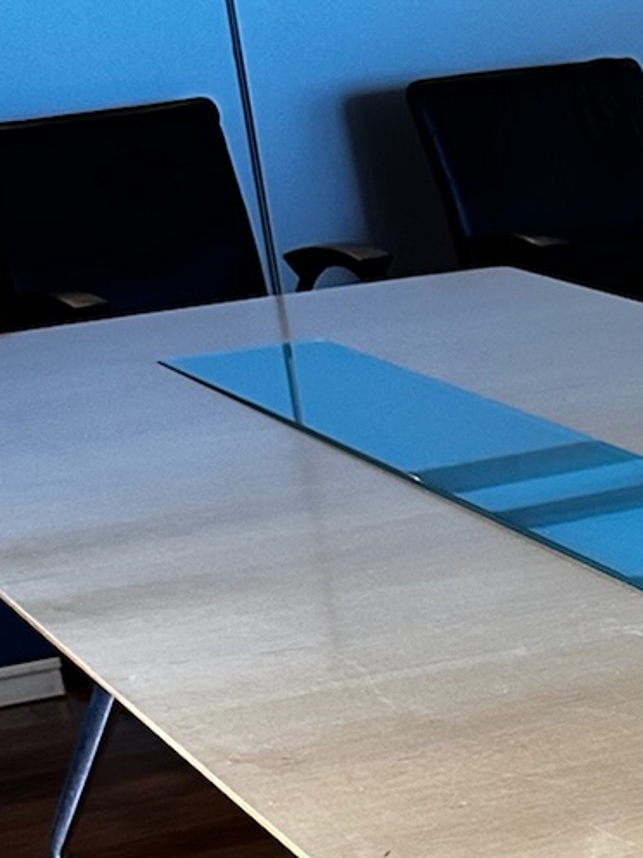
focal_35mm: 99
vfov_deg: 18.3
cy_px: 1149
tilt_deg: -26.8
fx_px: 2452
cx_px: 925
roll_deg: +3.2
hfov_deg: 14.1
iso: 250
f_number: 1.78
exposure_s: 1/115
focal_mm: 6.86
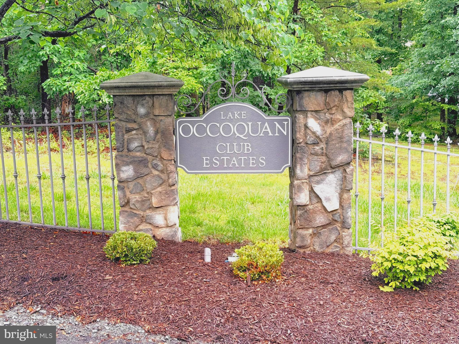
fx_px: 636
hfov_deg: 39.7
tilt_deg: -9.6
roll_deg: +2.8
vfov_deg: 30.3
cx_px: 230
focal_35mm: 48
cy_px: 172
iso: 50
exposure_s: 1/137
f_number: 1.78
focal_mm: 6.76
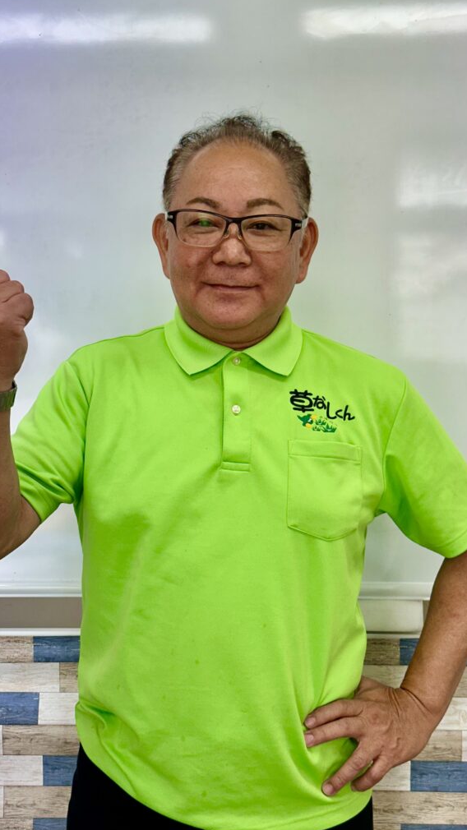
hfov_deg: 22.6
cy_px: 412
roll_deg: -0.4
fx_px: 1167
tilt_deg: -3.1
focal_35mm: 53
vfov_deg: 39.2
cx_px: 209
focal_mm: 6.86
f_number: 1.78
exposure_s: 1/159
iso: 64
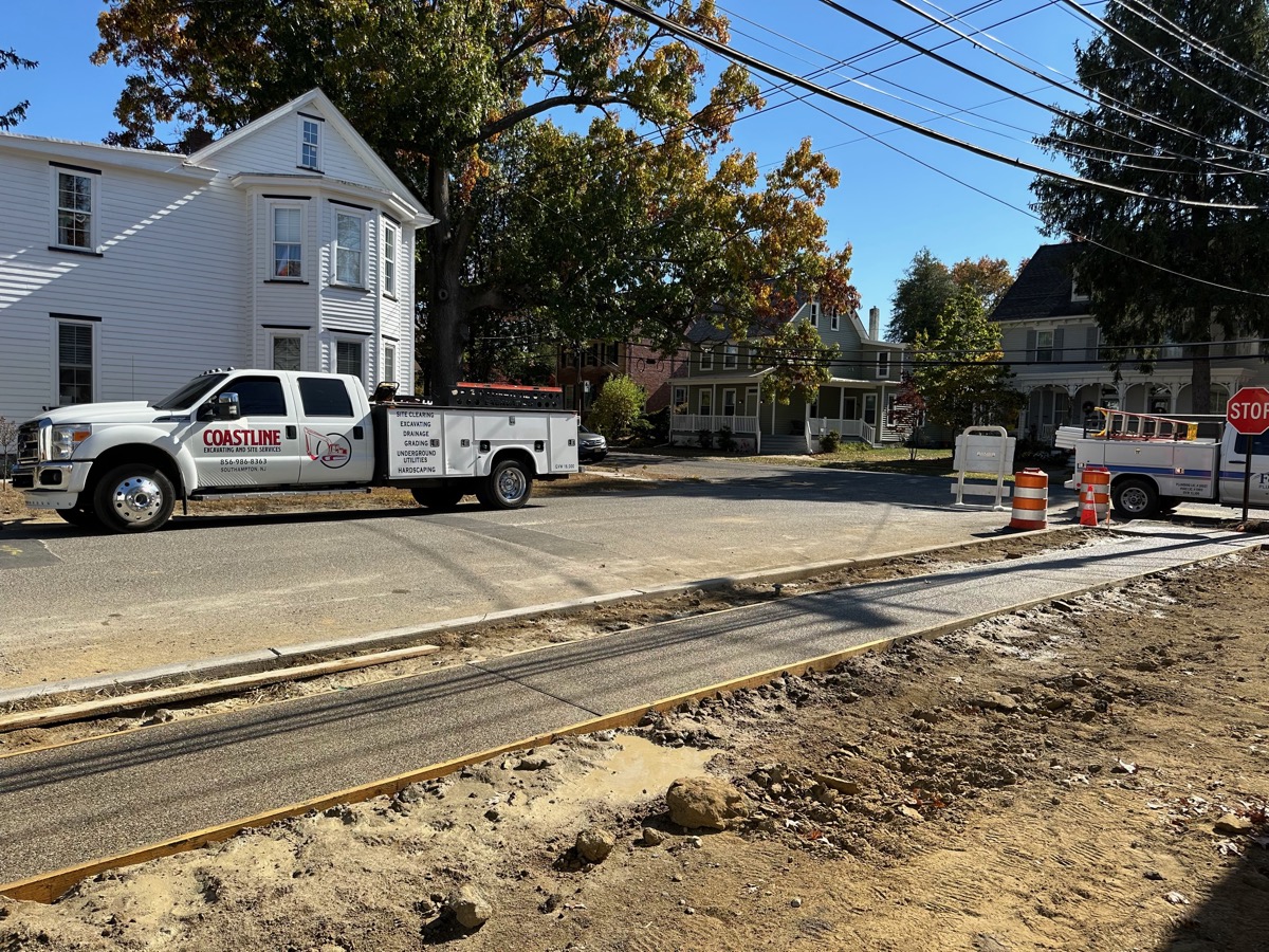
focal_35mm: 24
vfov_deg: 56.8
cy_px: 476
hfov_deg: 71.6
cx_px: 634
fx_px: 880
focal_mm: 6.86
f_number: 1.78
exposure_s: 1/3717
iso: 80
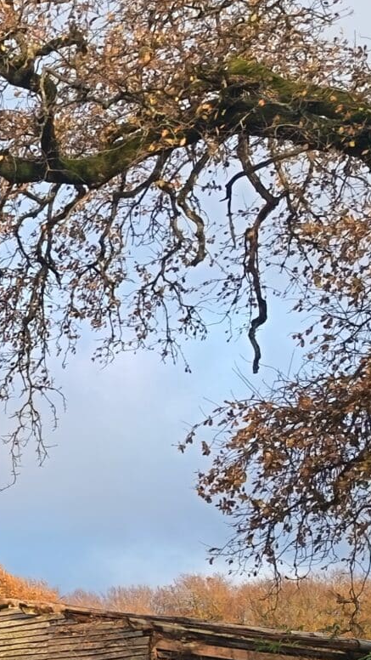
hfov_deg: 15.8
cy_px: 537
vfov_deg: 29.8
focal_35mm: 69
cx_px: -216
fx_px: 1206
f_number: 1.75
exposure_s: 1/100
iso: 140
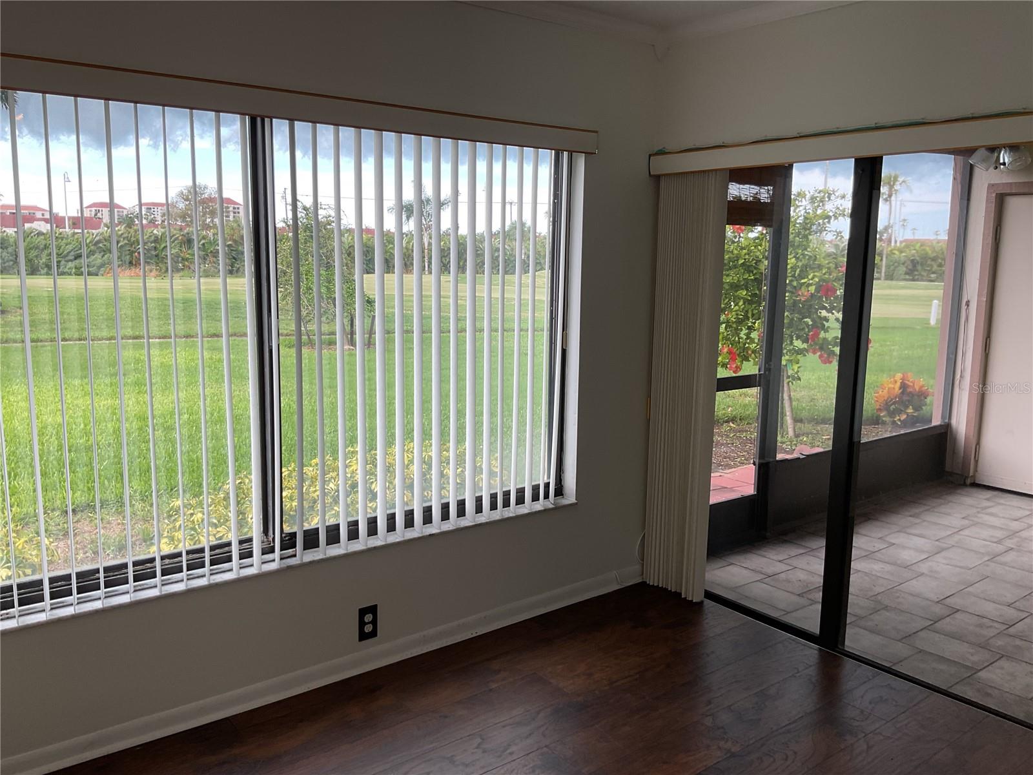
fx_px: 865
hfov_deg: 61.7
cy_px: 388
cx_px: 516
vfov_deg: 48.2
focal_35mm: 29
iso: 16
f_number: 1.8
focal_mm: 3
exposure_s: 1/203
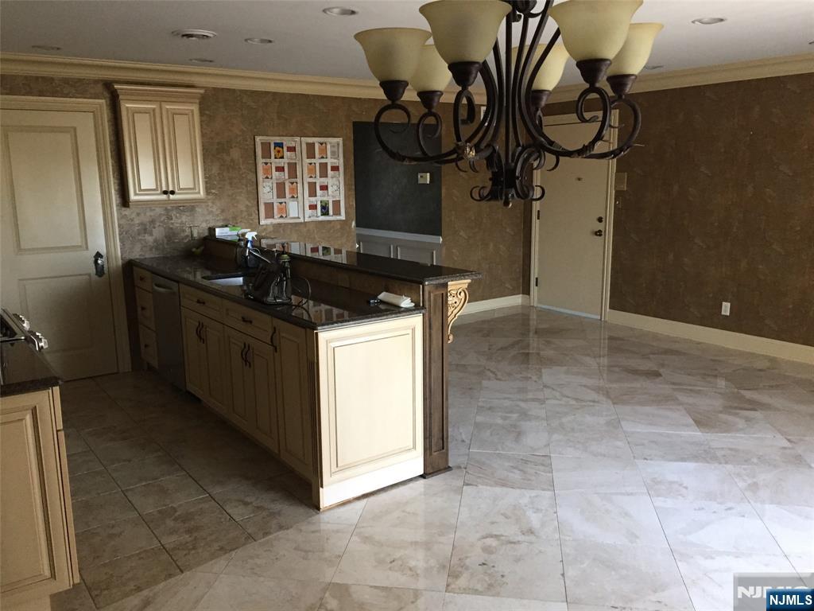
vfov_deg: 48.2
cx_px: 407
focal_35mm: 29
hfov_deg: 61.7
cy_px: 306
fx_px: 682
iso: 125
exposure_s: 1/30
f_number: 2.2
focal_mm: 4.15
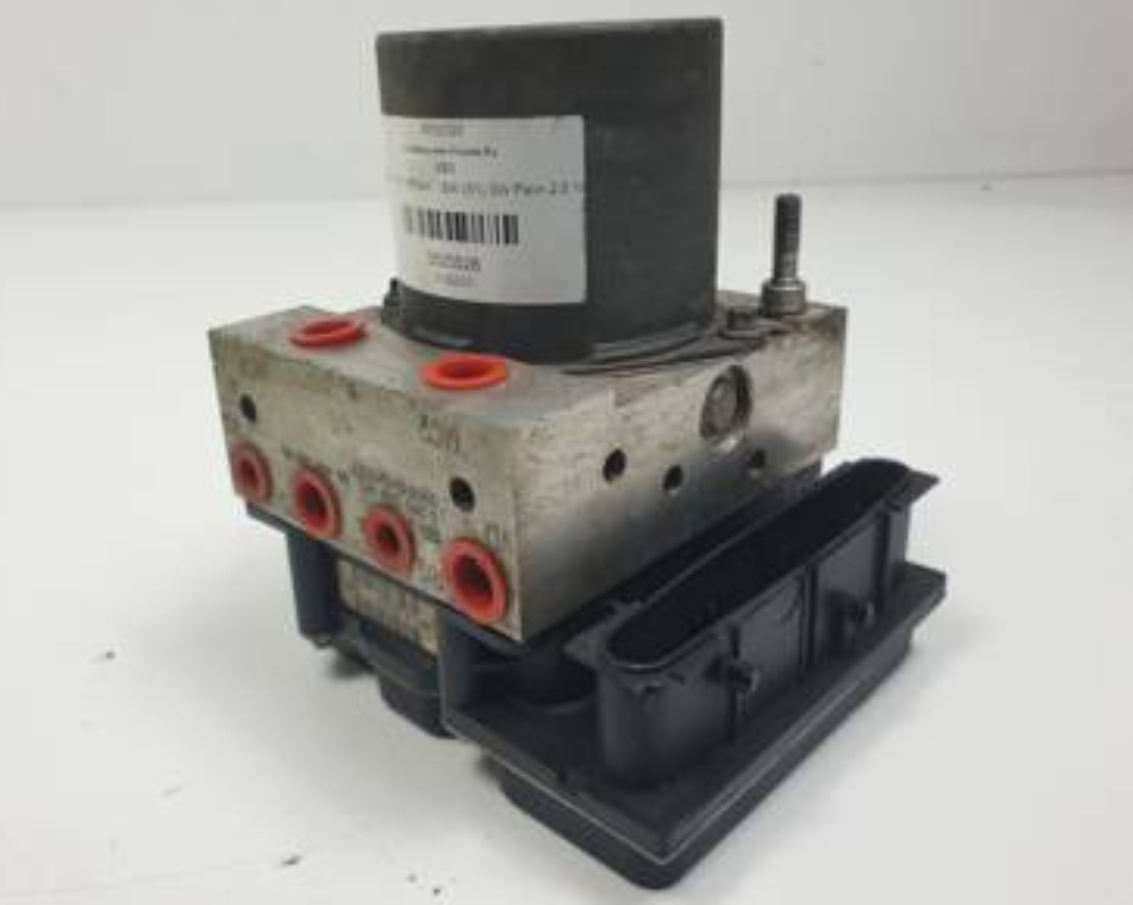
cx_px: 531
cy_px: 459
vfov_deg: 51.5
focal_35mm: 28
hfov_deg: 62.2
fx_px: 938
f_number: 2.4
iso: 50
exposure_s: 1/198
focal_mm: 4.3
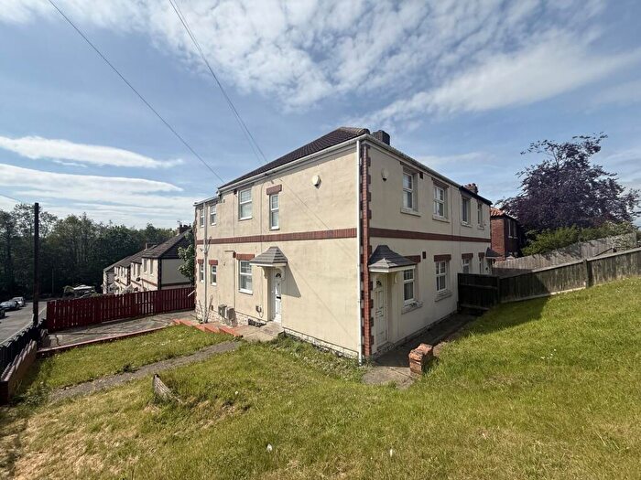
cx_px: 320
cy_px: 240
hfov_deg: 102.1
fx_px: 259
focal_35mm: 14
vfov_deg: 85.7
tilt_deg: +4.4
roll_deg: +0.3
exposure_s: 1/3663
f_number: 2.2
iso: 50
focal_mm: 2.22
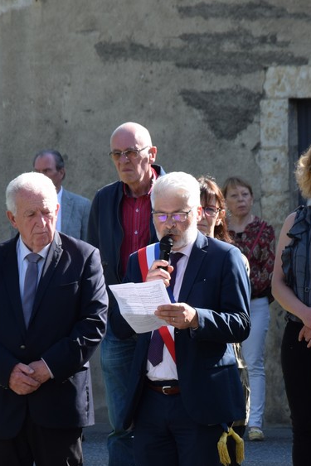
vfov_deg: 7.0
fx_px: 3812
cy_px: 330
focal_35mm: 294
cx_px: 194
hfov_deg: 4.7
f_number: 8
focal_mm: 92
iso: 280
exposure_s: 1/250
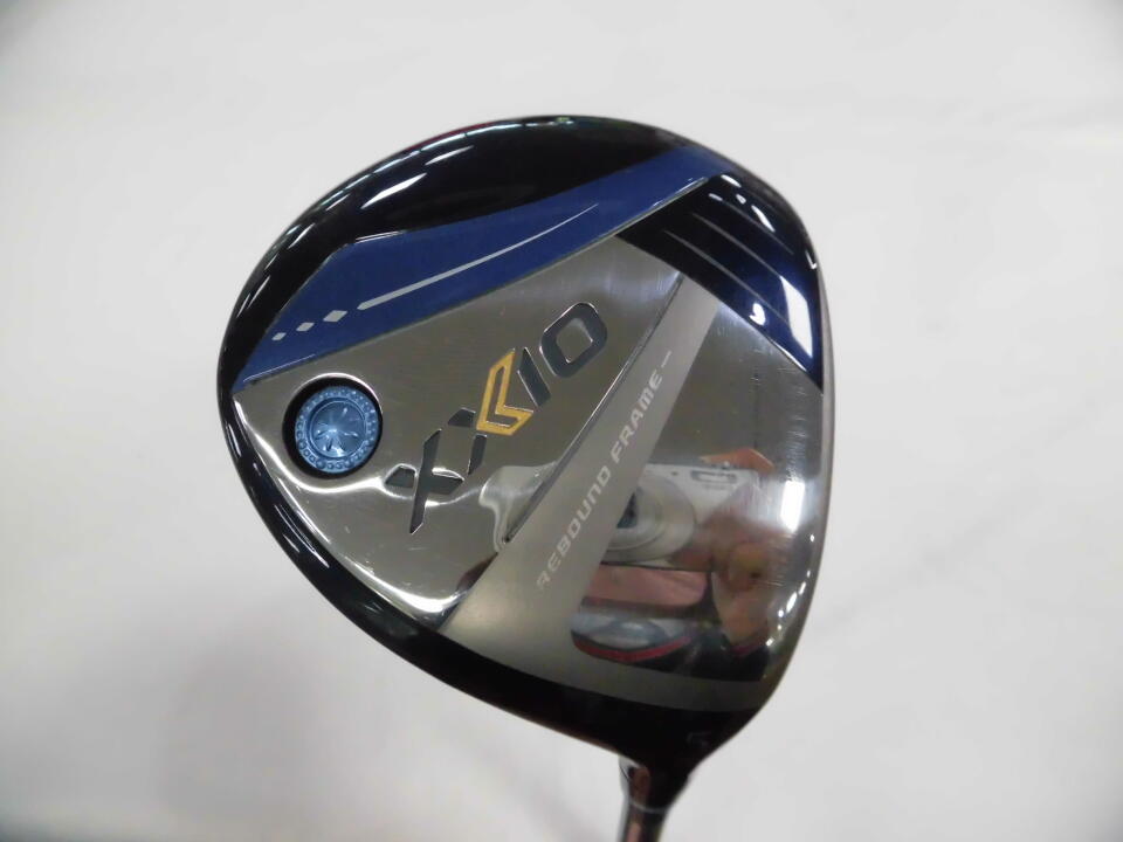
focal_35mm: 24
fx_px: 779
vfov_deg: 56.8
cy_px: 421
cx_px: 562
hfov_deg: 71.6
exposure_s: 1/250
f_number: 3.1
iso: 800
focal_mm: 4.3
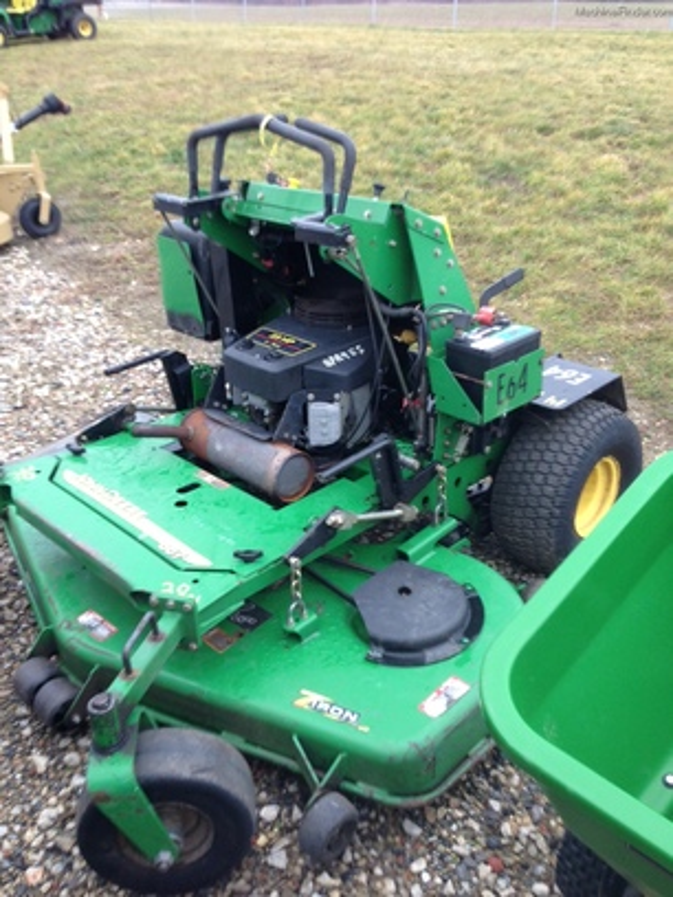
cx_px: 336
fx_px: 855
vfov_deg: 55.4
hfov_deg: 42.9
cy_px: 448
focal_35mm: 33
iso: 64
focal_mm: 4.13
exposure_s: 1/120
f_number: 2.4
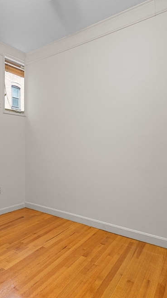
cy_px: 143
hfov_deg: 49.2
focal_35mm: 23
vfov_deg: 78.7
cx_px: 69
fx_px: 181
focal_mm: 14
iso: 800
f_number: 4.5
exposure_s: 1/10
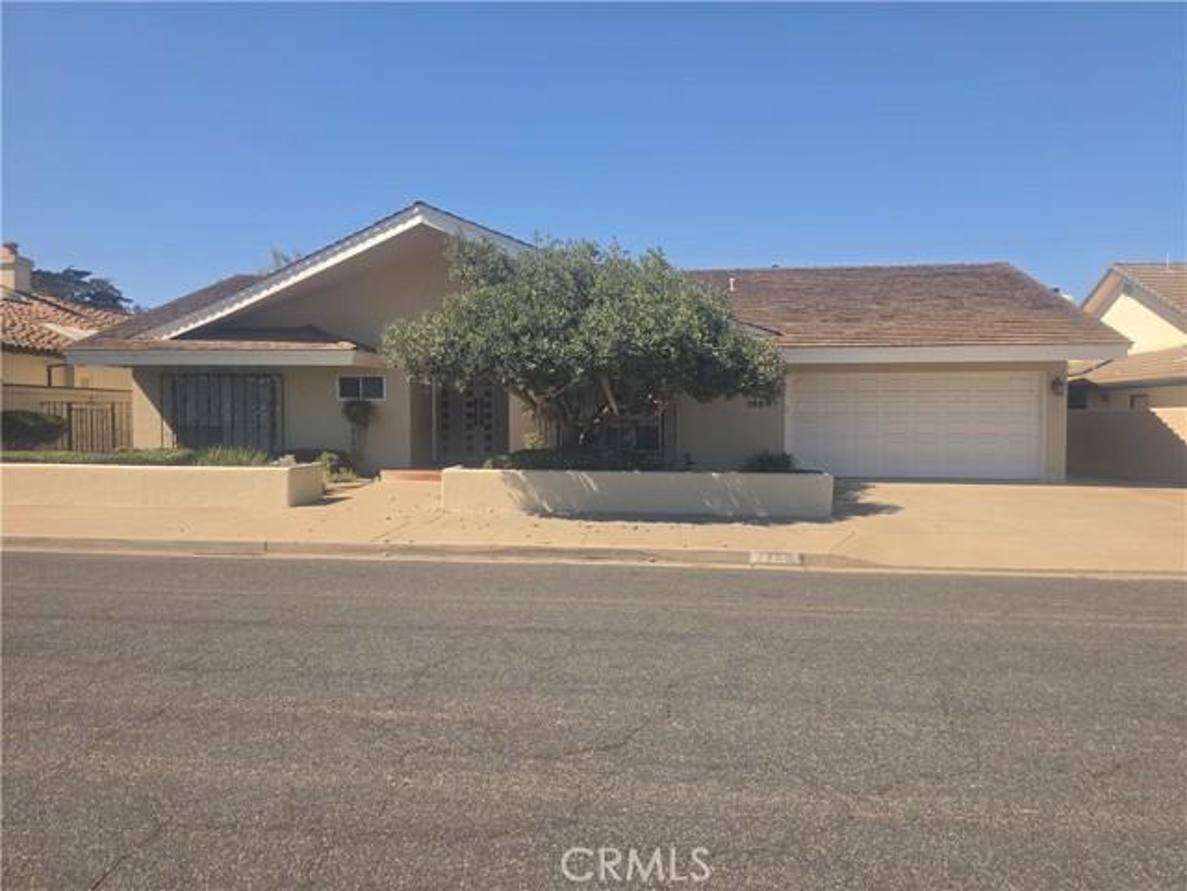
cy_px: 446
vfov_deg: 58.9
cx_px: 594
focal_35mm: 23
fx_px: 789
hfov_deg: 73.9
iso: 10
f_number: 1.4
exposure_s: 1/414
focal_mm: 6.5
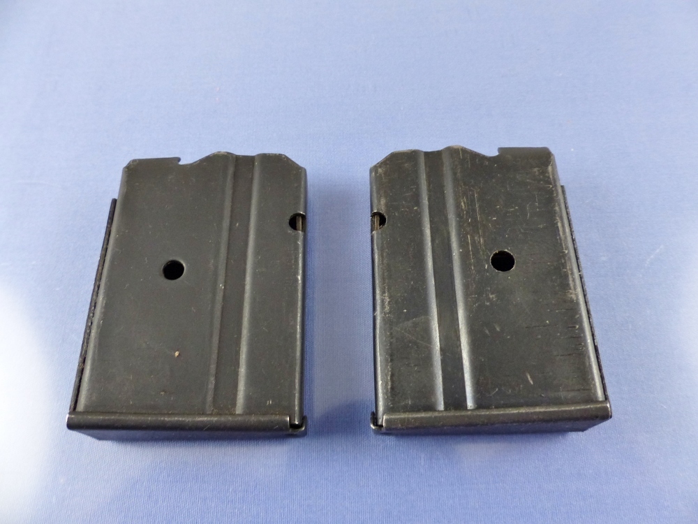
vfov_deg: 54.9
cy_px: 262
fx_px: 504
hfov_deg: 69.4
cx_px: 349
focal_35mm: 25
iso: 250
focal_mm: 4.5
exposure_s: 1/60
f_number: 2.8
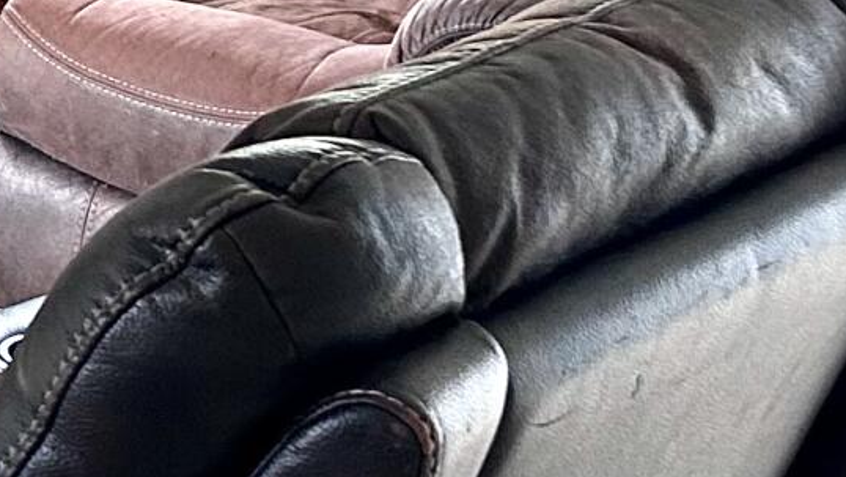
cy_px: 20
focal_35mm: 158
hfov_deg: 13.2
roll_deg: -1.6
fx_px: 3545
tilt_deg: -12.9
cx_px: -228
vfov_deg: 7.7
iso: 200
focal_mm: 5.7
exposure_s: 1/60
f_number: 1.5
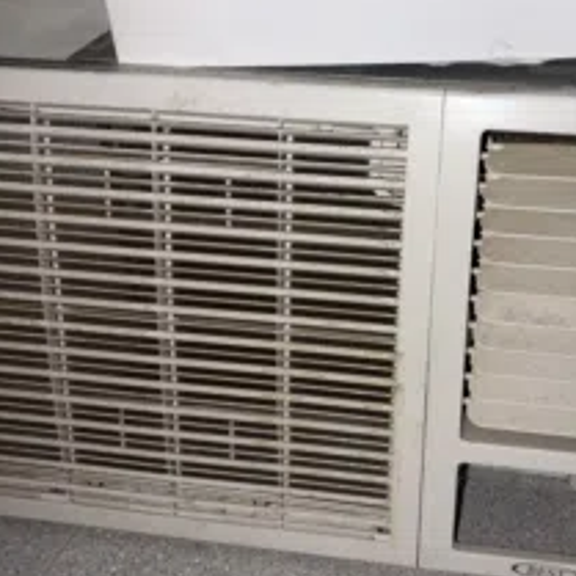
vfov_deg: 38.2
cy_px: 240
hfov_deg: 38.0
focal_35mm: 44
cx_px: 378
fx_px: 828
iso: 50
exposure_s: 1/9
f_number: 1.6
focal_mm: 5.96
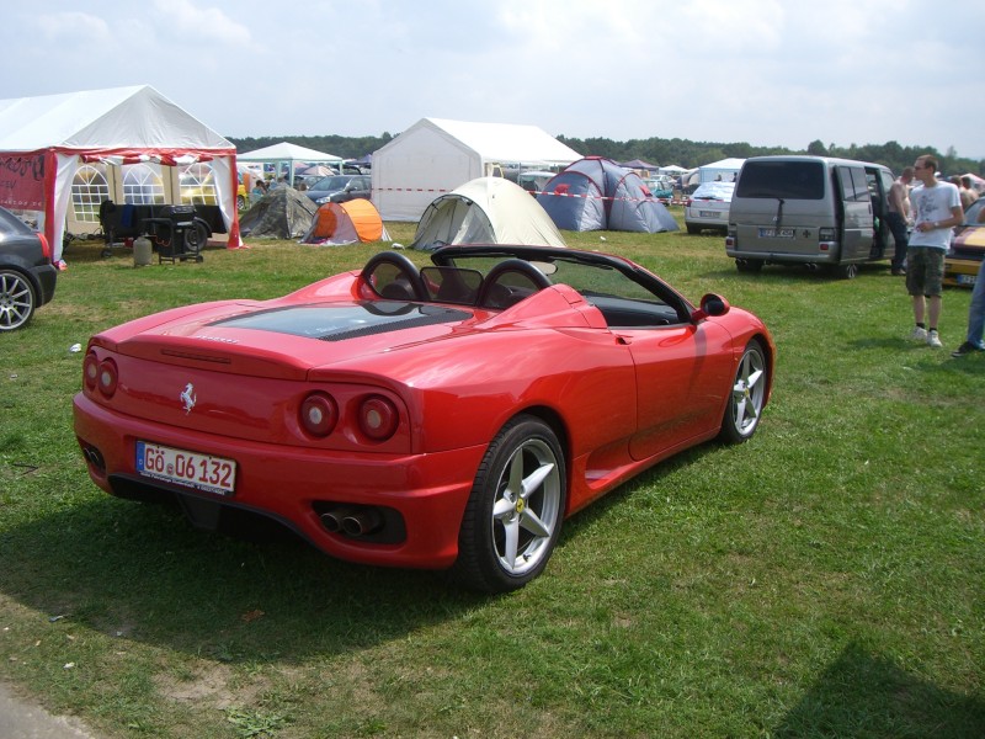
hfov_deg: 49.0
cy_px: 370
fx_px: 1081
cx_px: 492
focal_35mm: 38
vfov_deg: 37.7
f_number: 4.3
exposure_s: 1/500
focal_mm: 6.2
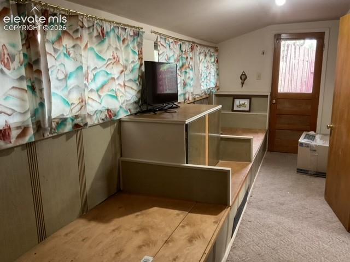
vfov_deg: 48.2
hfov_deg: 61.7
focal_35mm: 29
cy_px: 131
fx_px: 293
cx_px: 175
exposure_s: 1/40
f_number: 1.8
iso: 250
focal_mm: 3
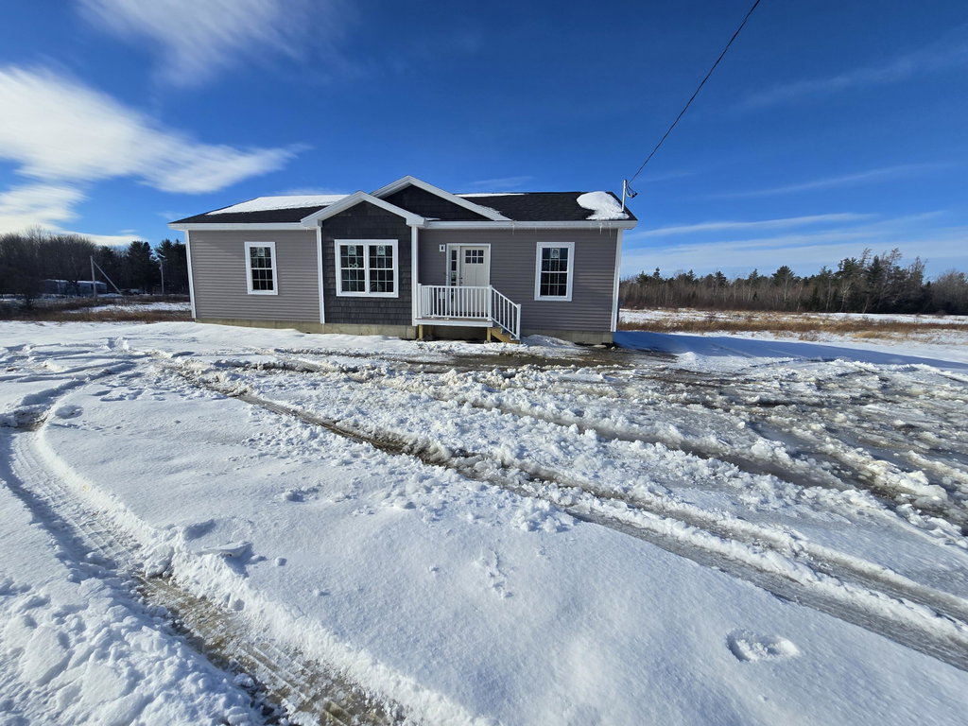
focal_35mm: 13
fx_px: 364
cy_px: 363
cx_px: 484
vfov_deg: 89.9
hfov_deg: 106.2
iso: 50
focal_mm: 2.2
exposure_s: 1/3778
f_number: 2.2
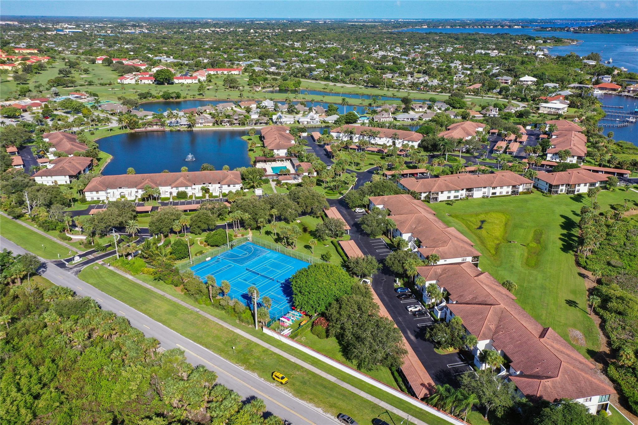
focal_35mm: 28
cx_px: 319
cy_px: 212
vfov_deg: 46.4
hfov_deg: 65.5
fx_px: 496
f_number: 5
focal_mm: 10.26
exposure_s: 1/500
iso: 100
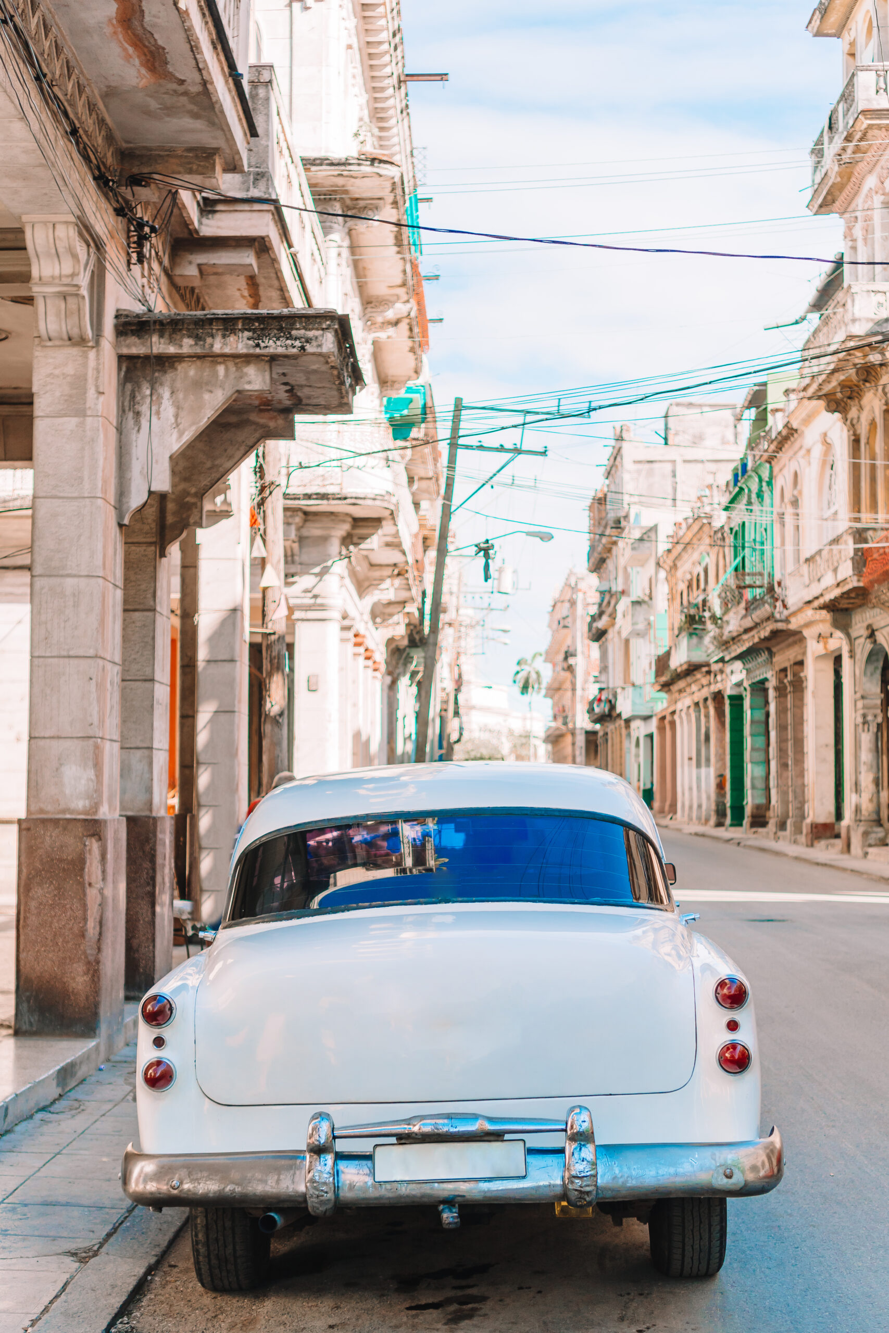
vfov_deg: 37.8
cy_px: 666
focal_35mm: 52
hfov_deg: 25.8
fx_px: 1944
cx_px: 444
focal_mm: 35
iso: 100
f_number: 2.8
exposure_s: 1/500
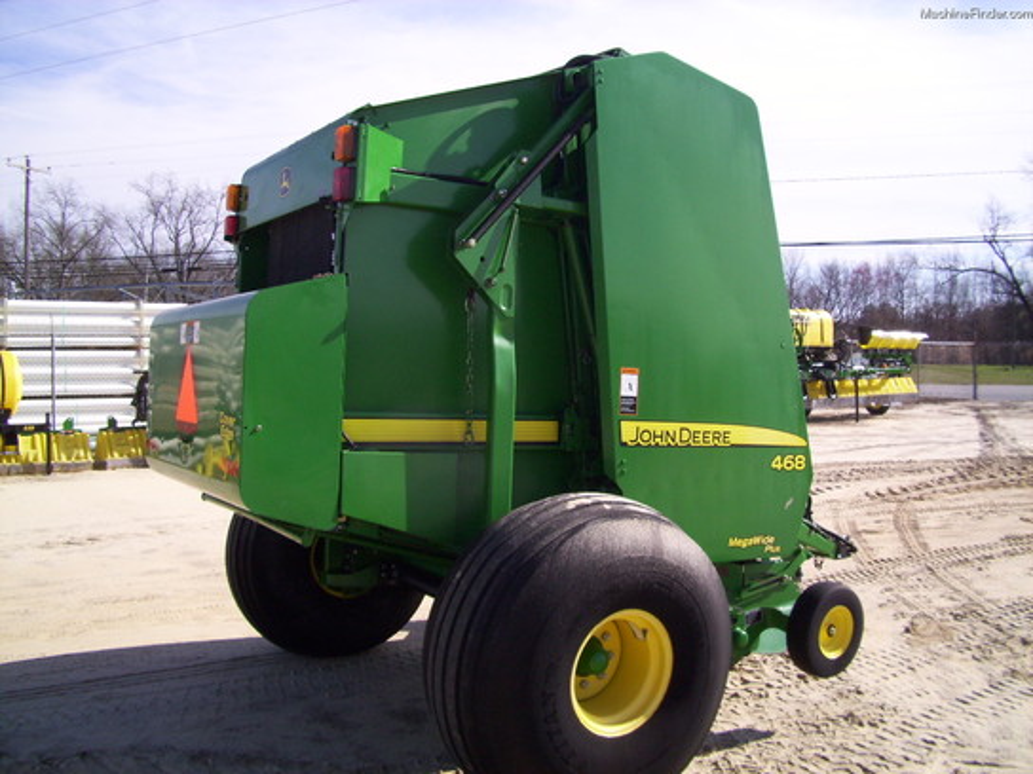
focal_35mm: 32
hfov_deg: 56.8
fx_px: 955
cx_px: 516
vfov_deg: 44.2
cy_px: 387
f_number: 5.6
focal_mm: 5.7
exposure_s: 1/250
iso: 80
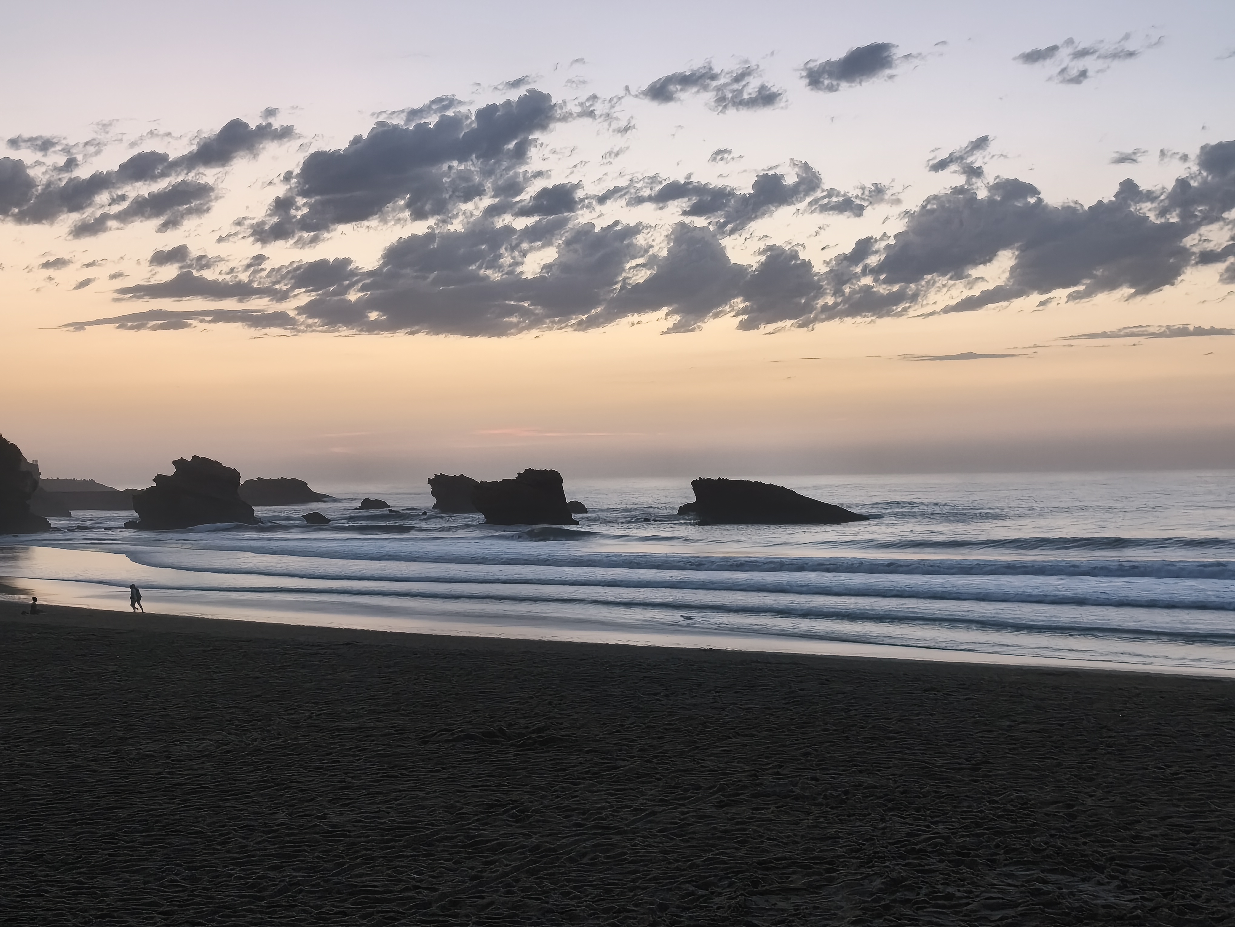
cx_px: 618
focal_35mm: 52
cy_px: 464
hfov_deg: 36.8
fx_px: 1855
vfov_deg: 28.0
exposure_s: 1/50
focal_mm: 6.06
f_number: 1.7
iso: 1000
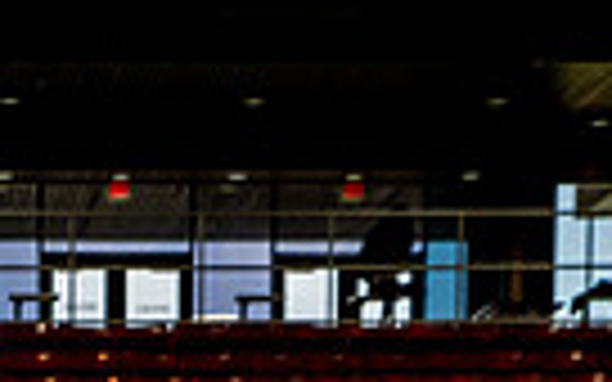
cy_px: 971
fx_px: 2936
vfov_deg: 7.0
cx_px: -27
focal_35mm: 176
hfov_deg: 11.8
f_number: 7.1
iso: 800
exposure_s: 1/200
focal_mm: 52
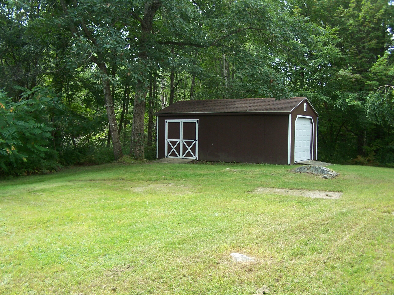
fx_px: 433
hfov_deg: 49.0
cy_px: 148
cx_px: 197
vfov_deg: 37.7
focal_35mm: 38
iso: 80
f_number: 2.8
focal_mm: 6.3
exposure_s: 1/180
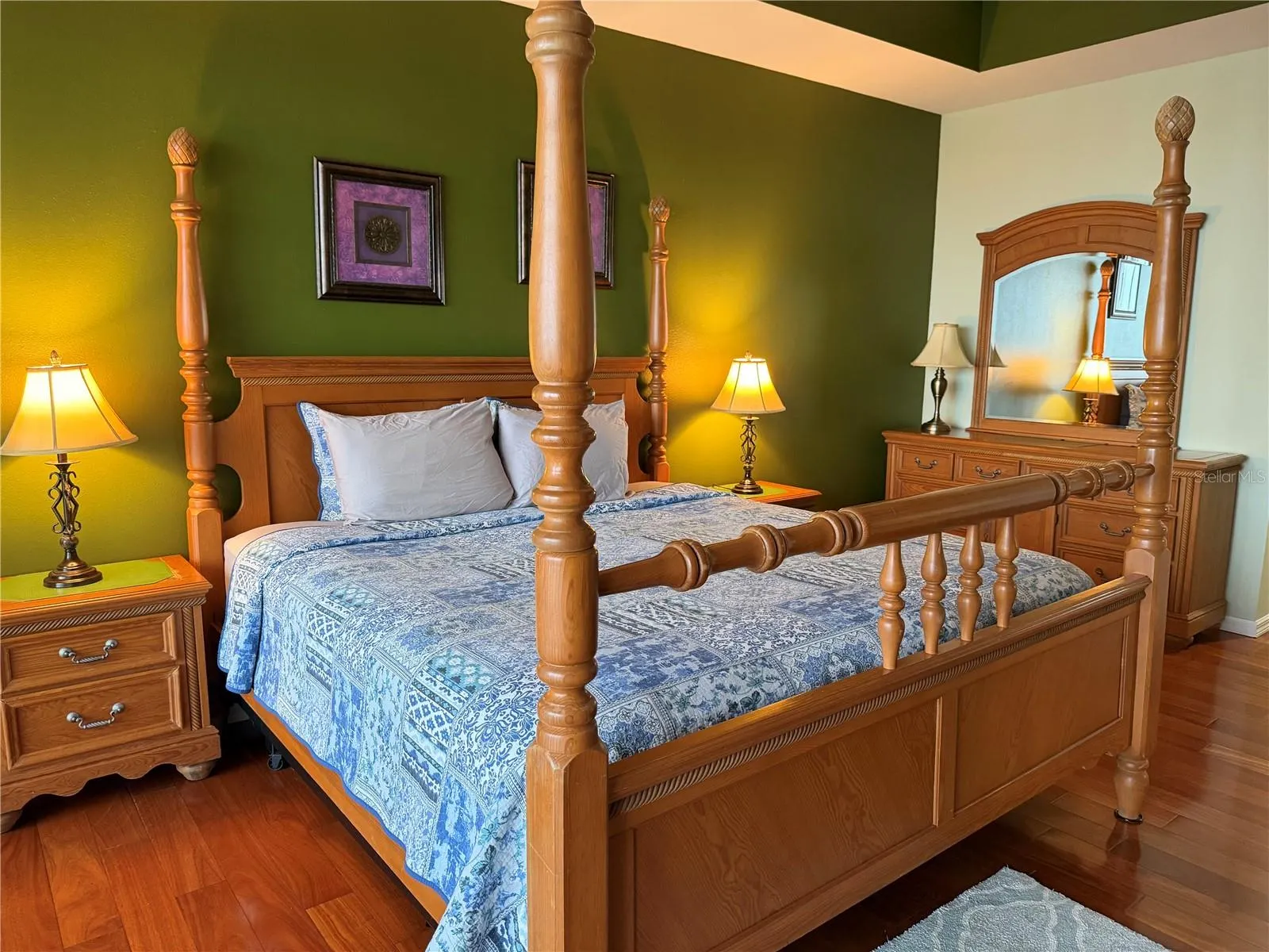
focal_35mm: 24
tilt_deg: -9.0
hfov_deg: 71.6
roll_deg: -0.4
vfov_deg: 56.8
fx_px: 880
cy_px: 476
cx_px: 634
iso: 400
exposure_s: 1/60
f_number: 1.78
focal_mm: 6.76
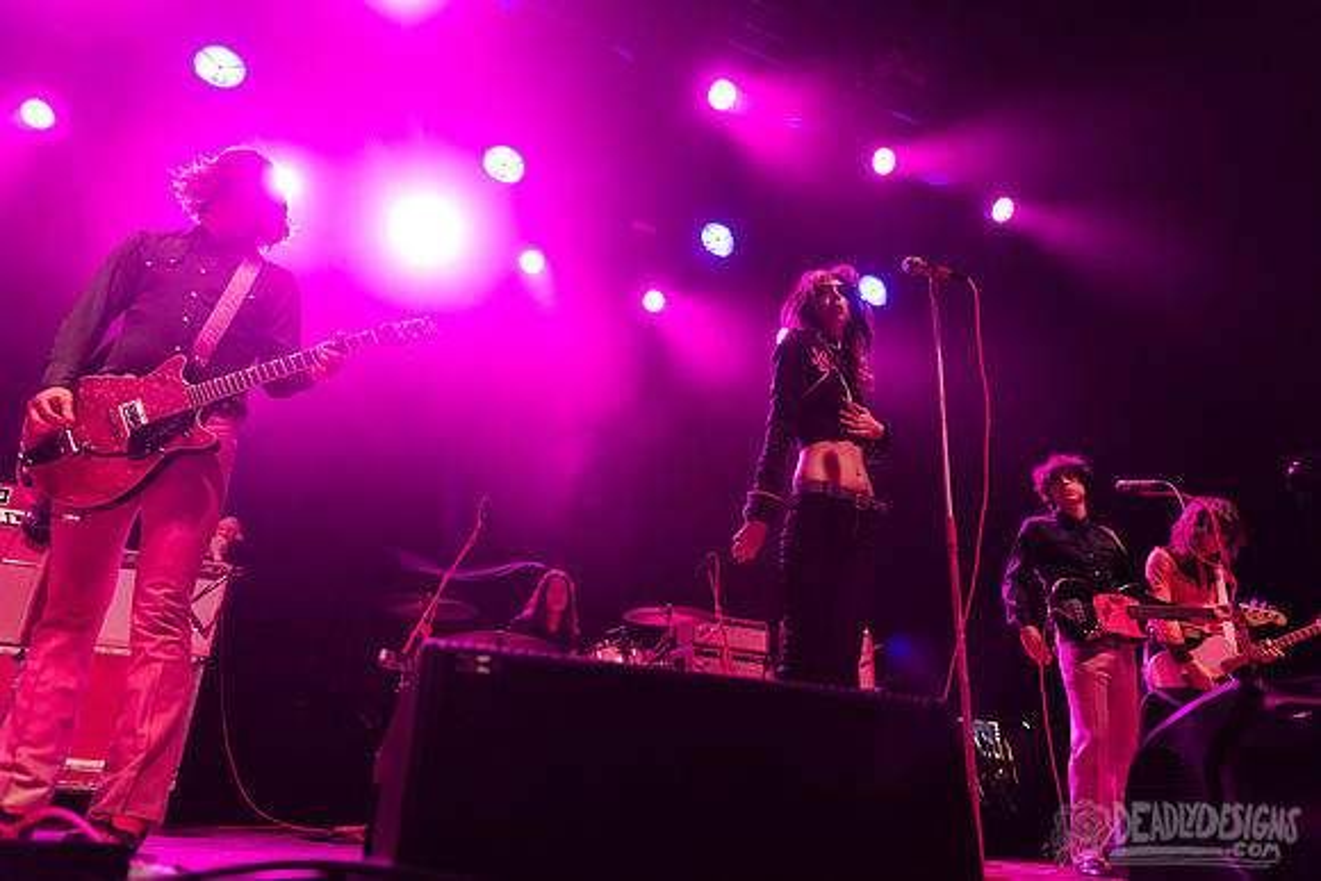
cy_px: 440
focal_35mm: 24
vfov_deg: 53.2
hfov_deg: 73.7
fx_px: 881
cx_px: 660
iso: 2500
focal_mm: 24
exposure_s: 1/200
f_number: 3.2
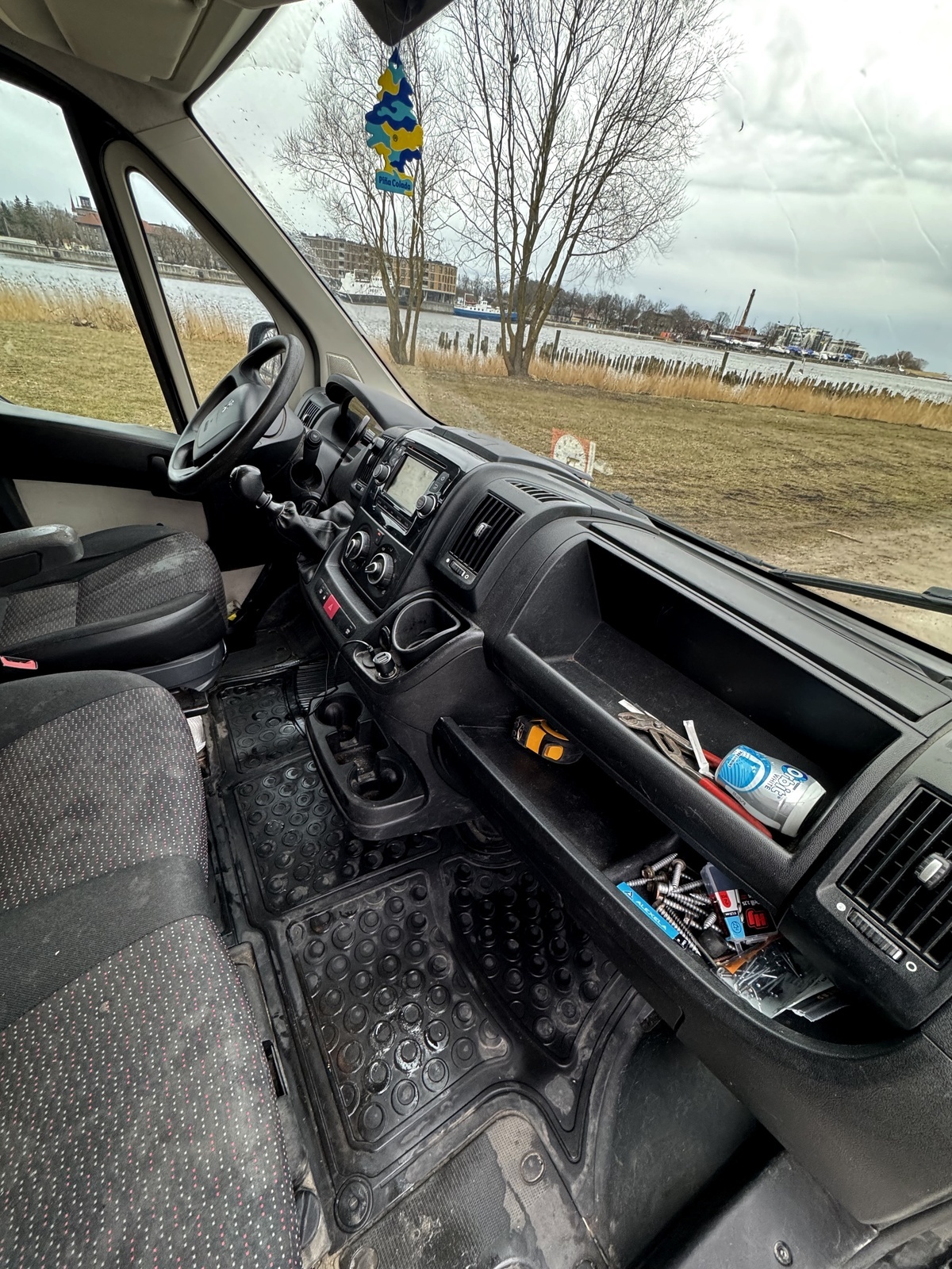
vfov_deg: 102.1
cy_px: 634
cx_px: 476
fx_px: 513
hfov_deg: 85.7
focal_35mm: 14
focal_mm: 2.22
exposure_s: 1/99
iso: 320
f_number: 2.2
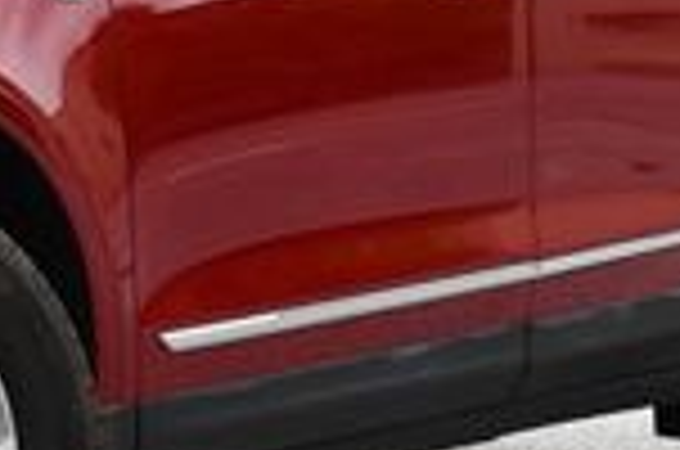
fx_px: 4486
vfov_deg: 5.7
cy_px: -32
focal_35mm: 238
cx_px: -221
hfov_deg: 8.5
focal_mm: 28
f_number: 8
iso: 180
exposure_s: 1/250
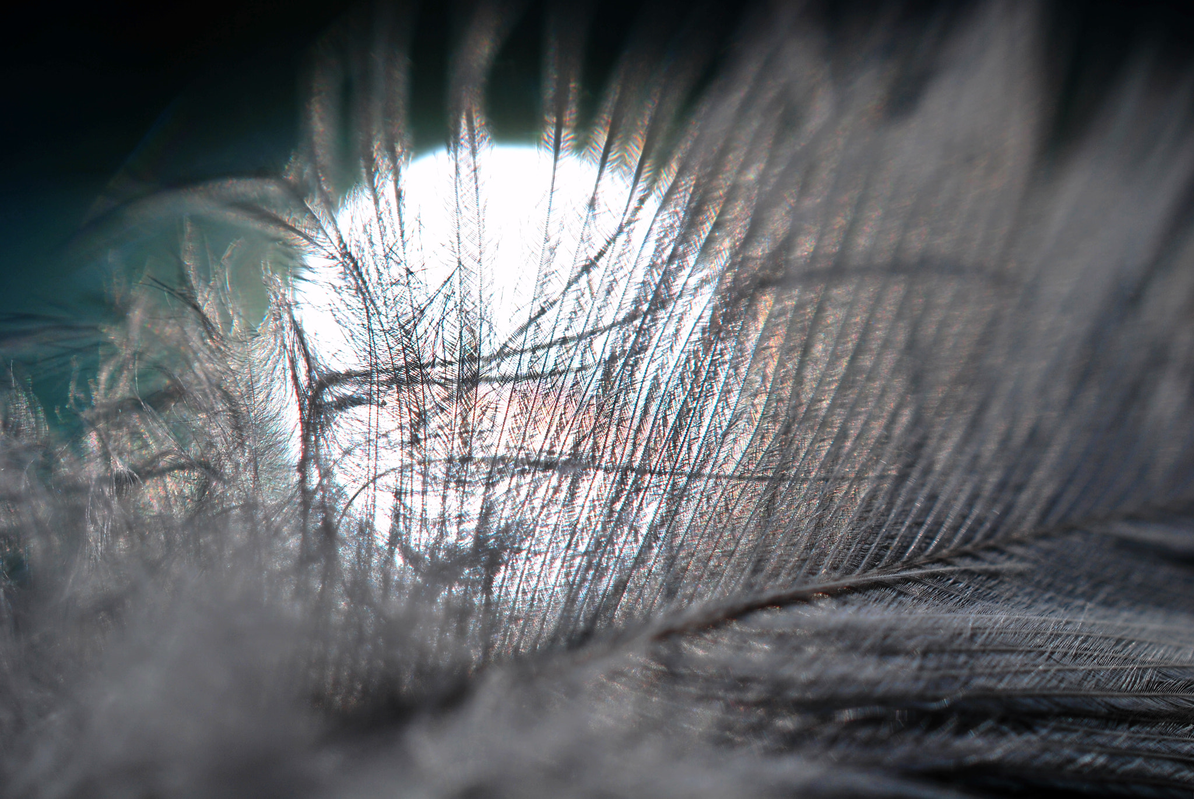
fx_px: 1992
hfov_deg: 33.4
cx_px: 597
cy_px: 400
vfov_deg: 22.7
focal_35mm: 60
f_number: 8
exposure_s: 1/2000
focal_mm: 40
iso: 100
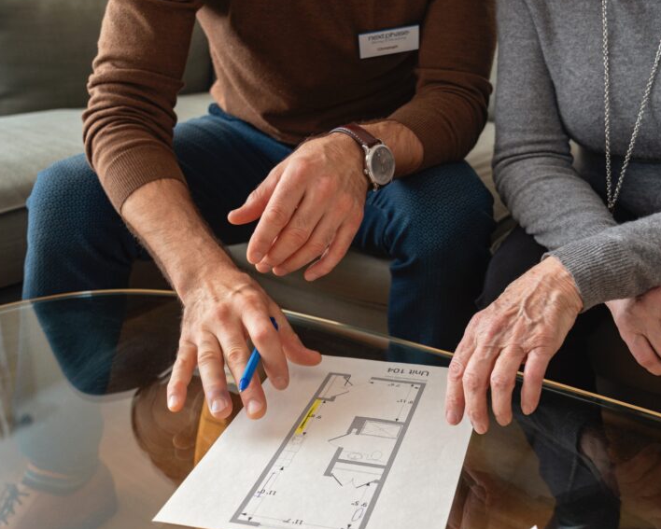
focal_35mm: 38
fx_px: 744
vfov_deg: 39.1
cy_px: 292
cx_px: 396
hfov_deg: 47.6
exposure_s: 1/125
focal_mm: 28
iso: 400
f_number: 4
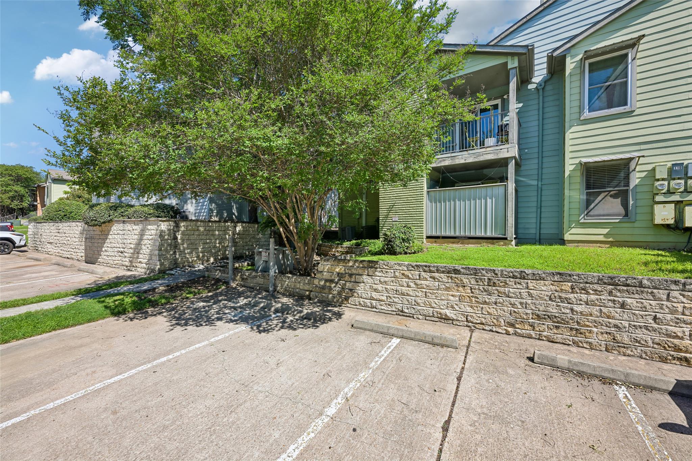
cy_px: 230
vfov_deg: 81.2
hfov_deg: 104.3
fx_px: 269
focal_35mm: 14
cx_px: 346
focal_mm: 14
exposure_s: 1/250
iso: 100
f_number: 6.7
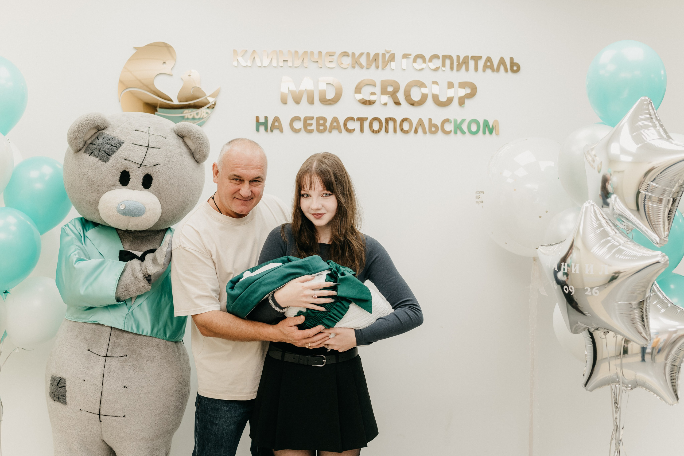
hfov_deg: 53.3
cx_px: 342
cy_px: 228
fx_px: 681
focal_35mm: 36
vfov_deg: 37.0
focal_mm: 35
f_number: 4
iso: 400
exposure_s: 1/160
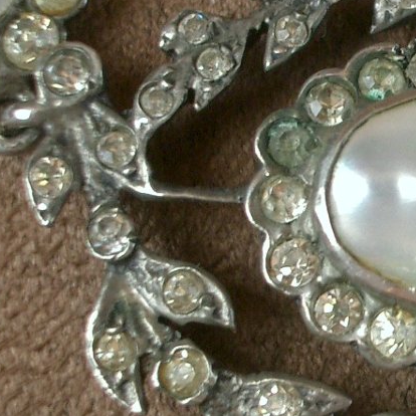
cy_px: 253
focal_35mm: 159
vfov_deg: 11.0
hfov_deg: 10.8
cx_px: 528
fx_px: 2162
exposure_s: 1/30
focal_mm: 10.2
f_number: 3.5
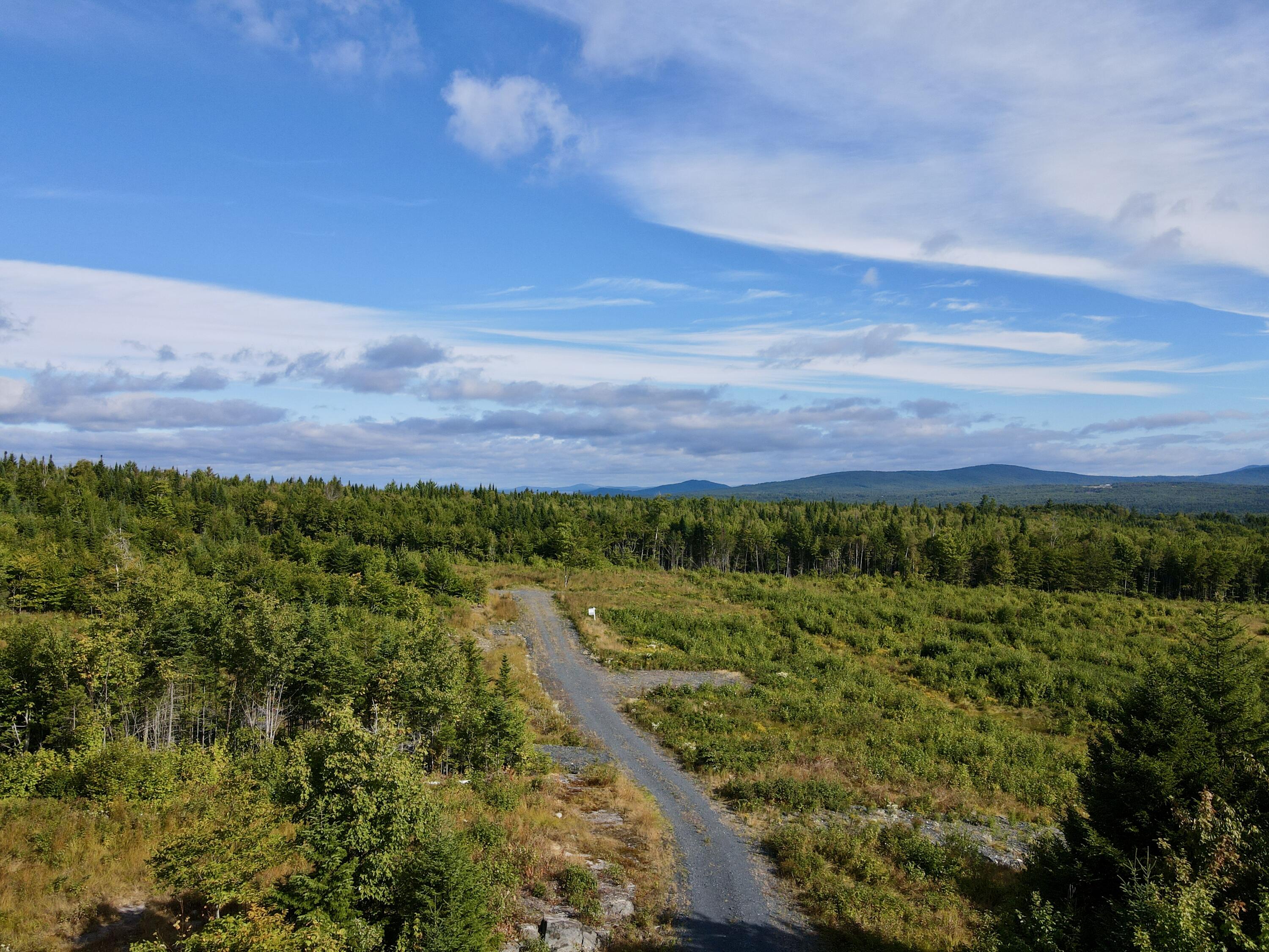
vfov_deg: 56.8
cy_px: 476
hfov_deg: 71.6
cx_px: 634
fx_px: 880
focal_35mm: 24
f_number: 2.8
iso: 100
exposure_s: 1/1000
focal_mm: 4.5
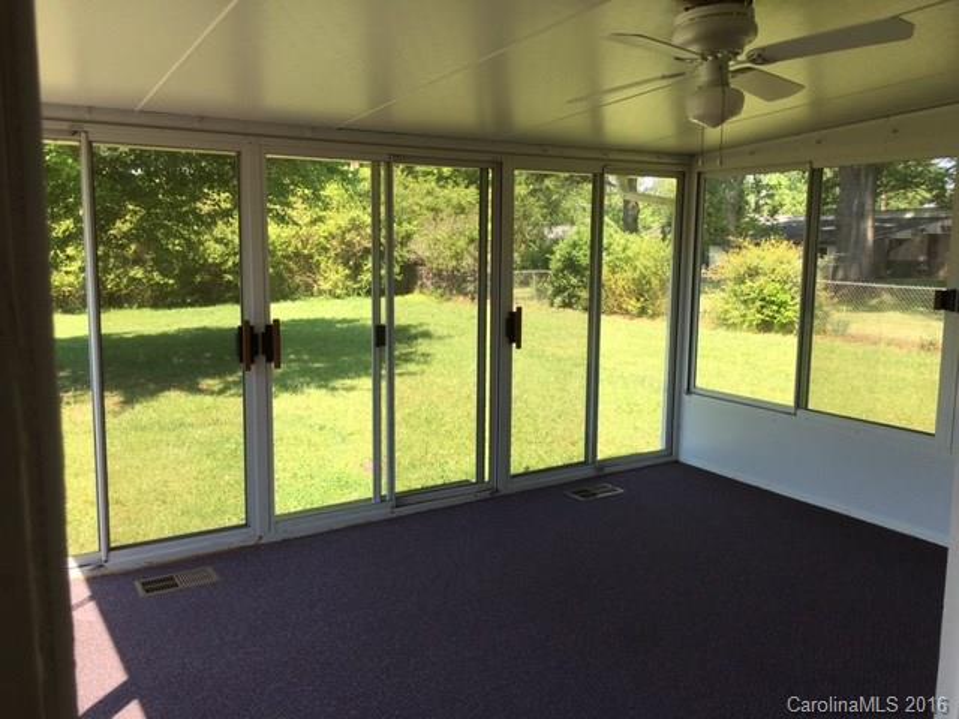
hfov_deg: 61.7
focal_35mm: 29
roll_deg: -0.1
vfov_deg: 48.2
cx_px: 480
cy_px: 360
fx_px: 803
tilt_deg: -7.4
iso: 25
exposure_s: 1/418
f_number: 2.2
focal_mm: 4.15
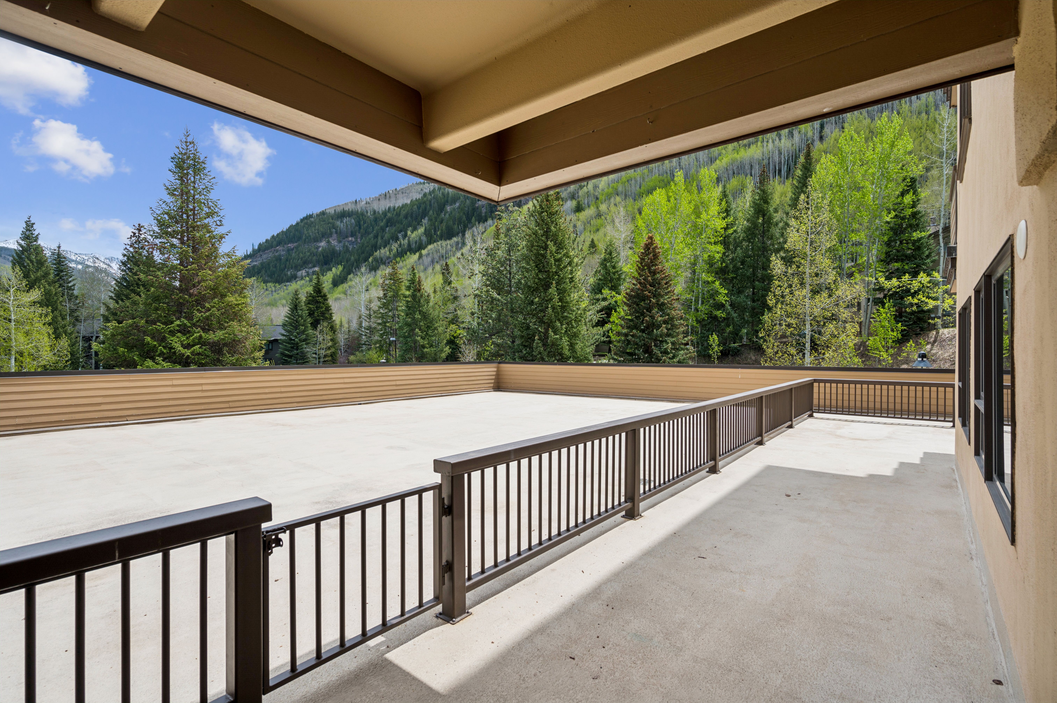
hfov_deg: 95.0
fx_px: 484
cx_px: 528
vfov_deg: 72.0
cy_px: 352
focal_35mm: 16
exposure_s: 1/320
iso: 100
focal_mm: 16.5
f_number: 6.3
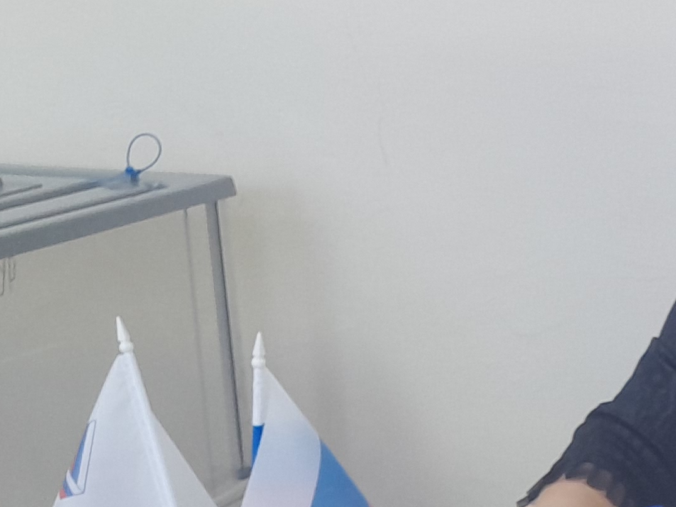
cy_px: 477
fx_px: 1816
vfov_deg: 15.7
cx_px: 1170
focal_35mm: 93
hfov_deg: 17.6
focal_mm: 4.6
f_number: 2
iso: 80
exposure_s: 1/50
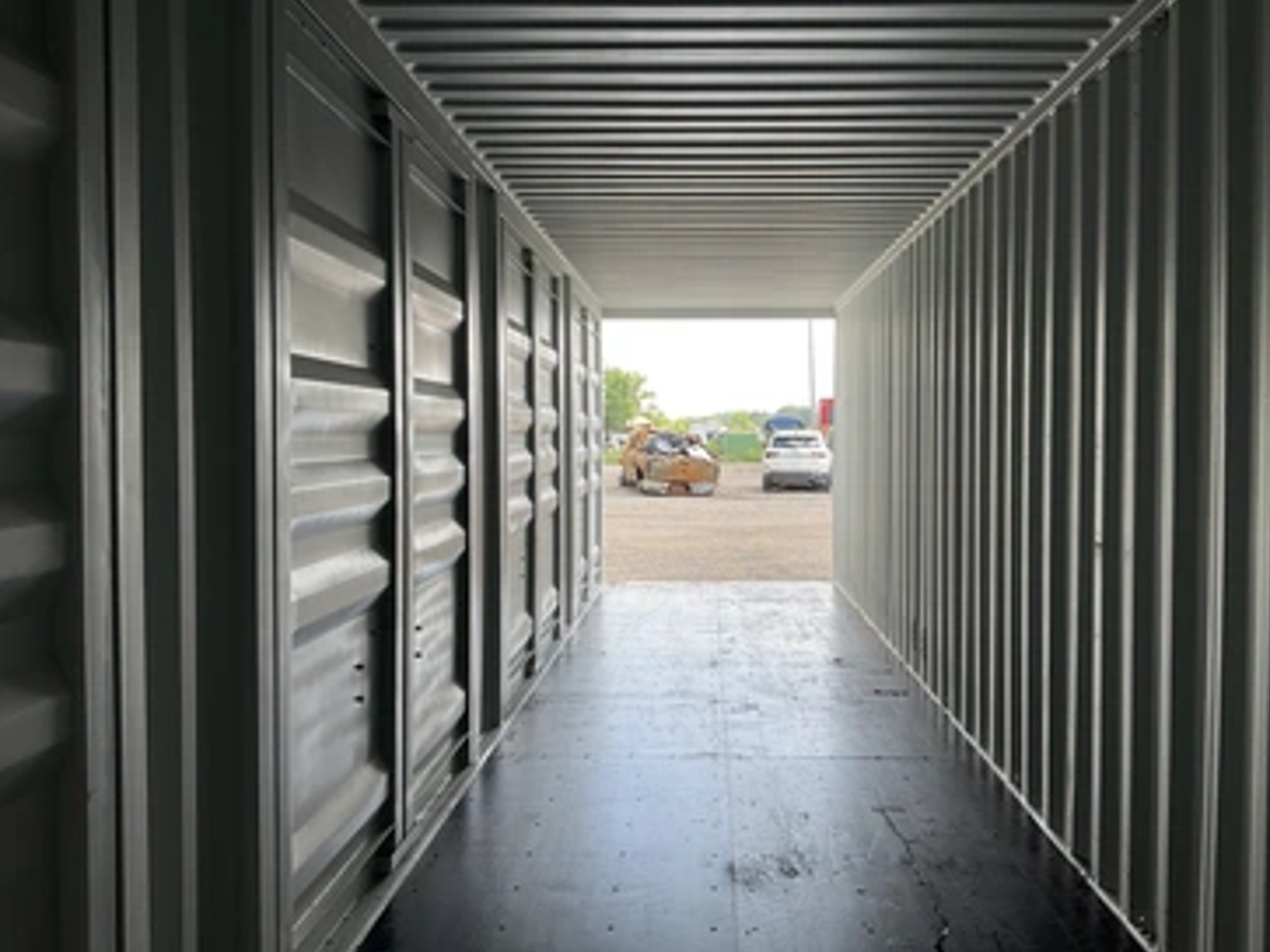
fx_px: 1174
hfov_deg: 56.8
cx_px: 689
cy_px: 469
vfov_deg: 44.1
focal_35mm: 32
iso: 16
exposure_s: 1/131
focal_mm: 3
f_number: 1.8
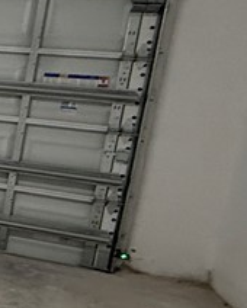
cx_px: -378
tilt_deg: -9.7
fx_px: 602
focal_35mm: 66
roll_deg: -3.9
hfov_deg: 14.0
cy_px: 128
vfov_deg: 28.6
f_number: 2.2
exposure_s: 1/60
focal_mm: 2.22
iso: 250
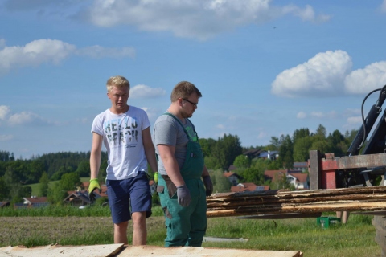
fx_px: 885
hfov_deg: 24.6
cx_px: 193
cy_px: 128
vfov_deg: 16.6
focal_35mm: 82
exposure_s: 1/640
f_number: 5.6
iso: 100
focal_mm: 55
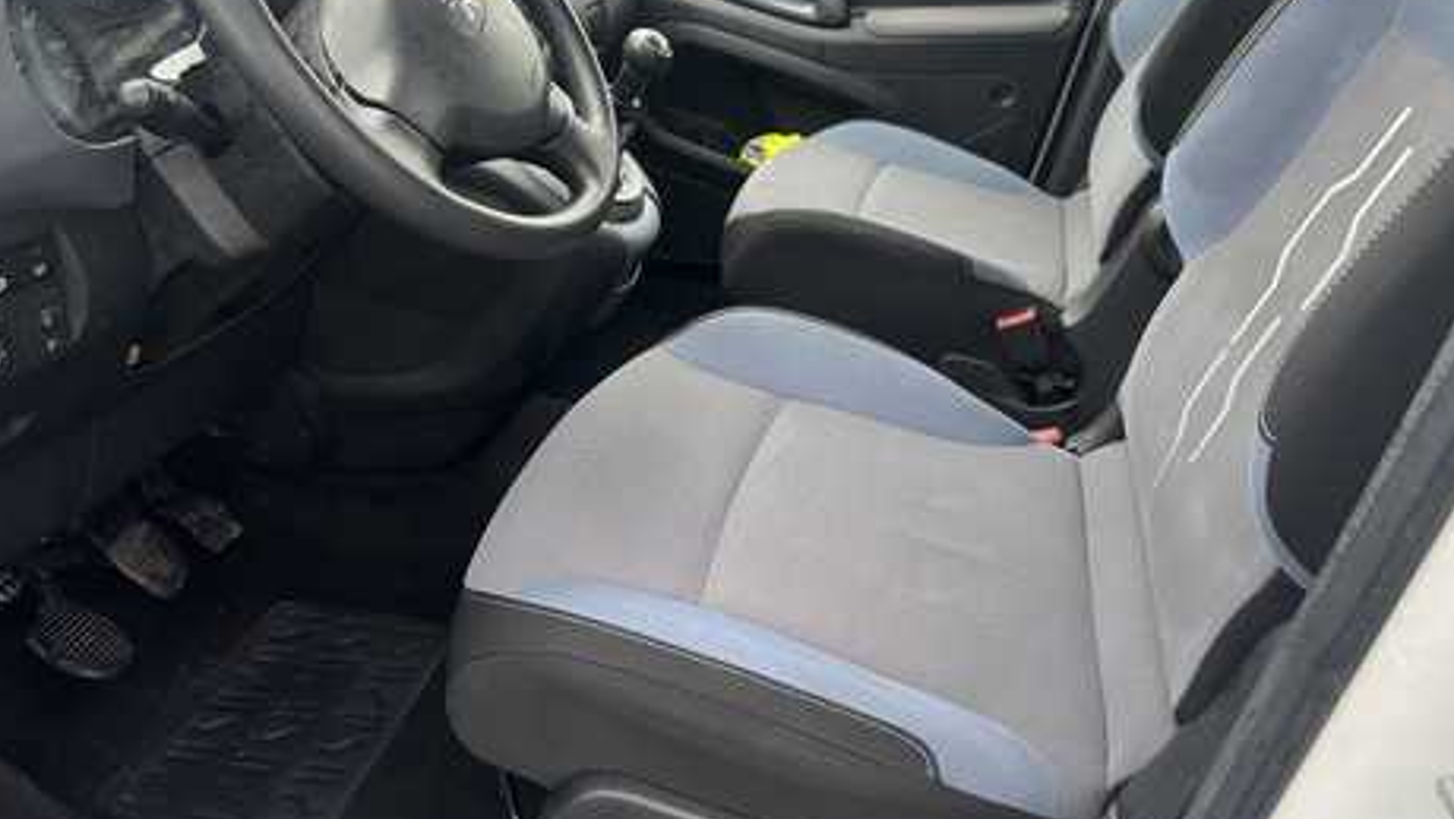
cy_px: 258
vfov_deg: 39.6
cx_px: 771
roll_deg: -1.7
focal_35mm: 29
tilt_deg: -24.0
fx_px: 1118
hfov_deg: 66.0
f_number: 1.78
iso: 320
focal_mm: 6.76
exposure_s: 1/60
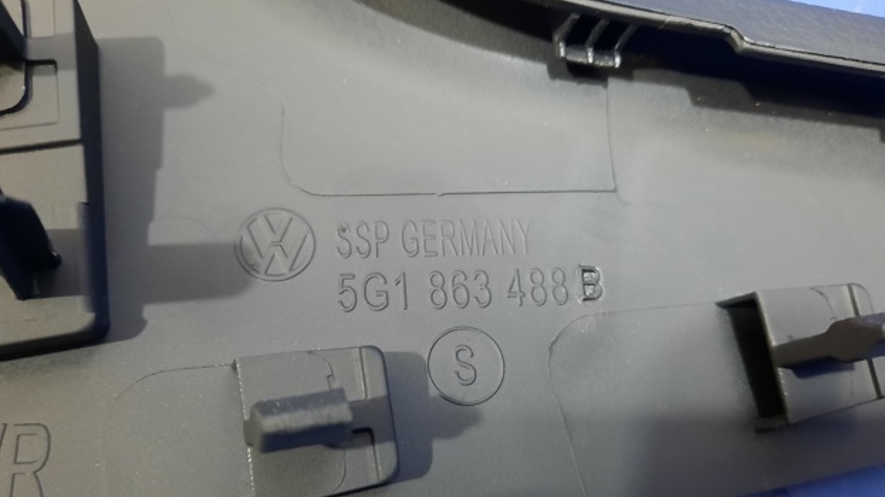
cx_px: 436
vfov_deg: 41.3
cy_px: 297
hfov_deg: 67.9
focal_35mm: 28
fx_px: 657
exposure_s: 1/20
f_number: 2
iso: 800
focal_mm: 4.6
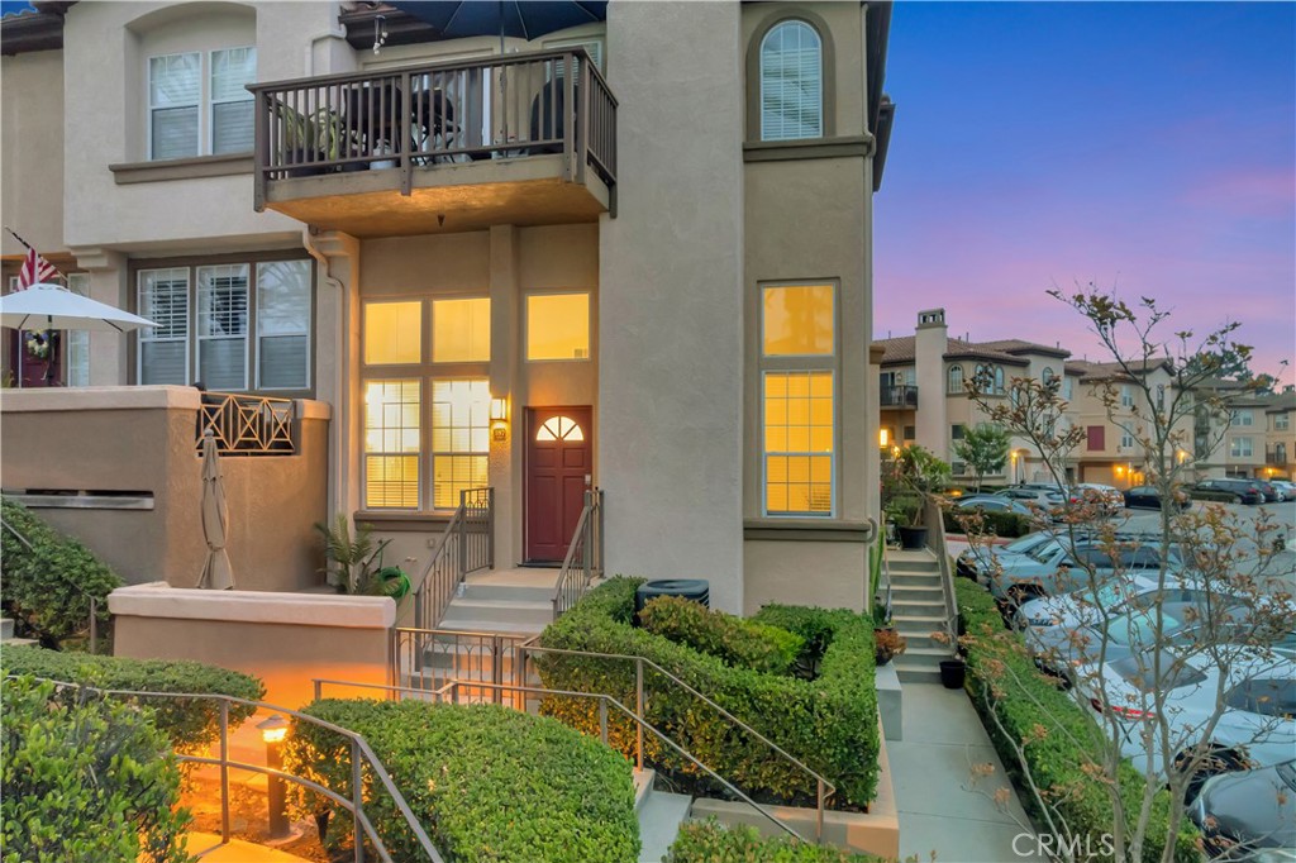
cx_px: 648
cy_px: 432
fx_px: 792
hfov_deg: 78.6
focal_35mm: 22
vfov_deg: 57.2
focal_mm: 8.38
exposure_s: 1/8
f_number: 2.8
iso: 550
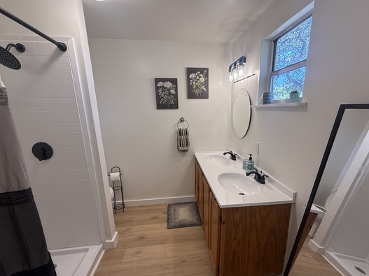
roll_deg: +0.4
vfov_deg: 74.4
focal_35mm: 17
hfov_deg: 90.8
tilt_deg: -13.6
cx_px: 200
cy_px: 155
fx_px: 181
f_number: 2.2
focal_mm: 2.22
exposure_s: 1/120
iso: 125
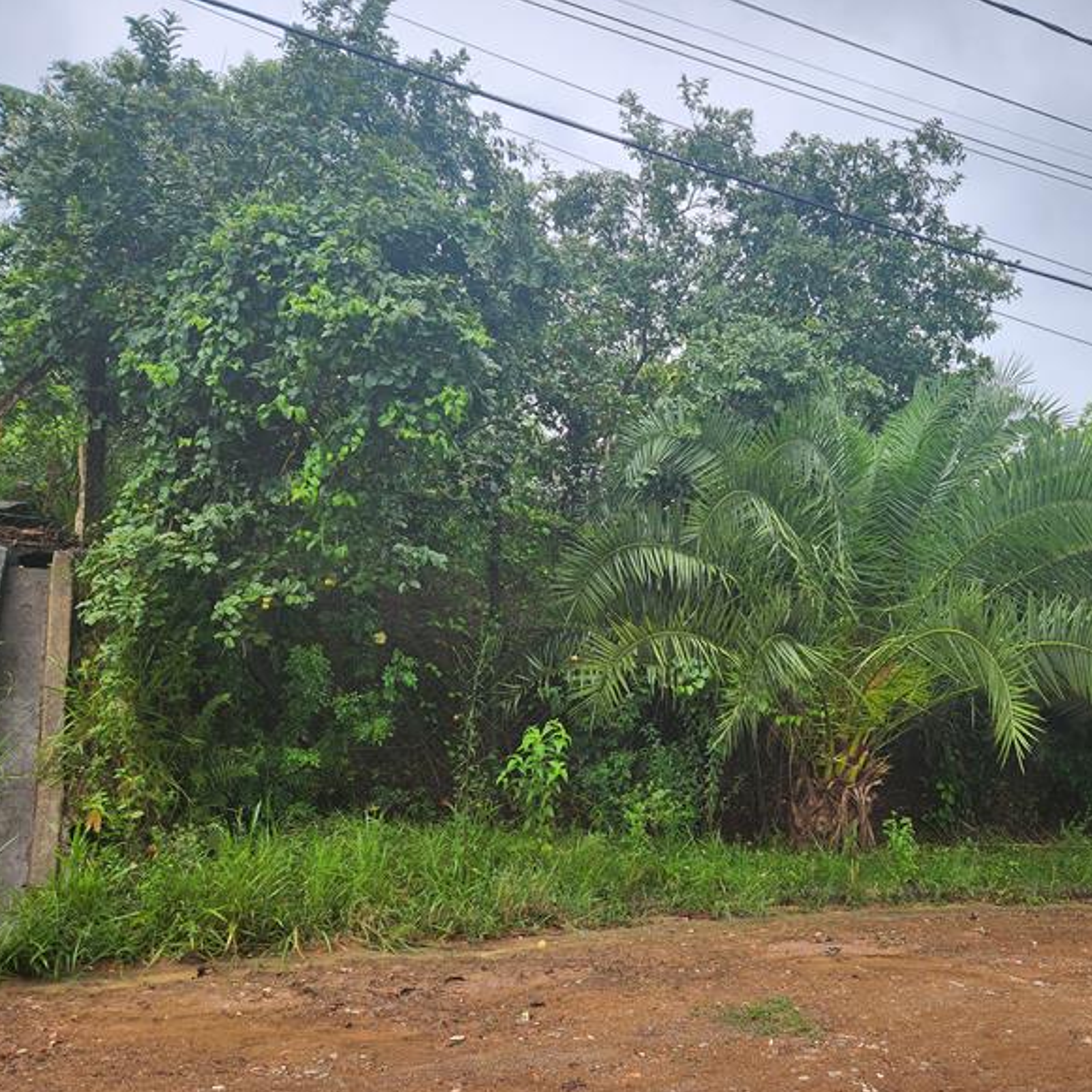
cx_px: 739
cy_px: 558
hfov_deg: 55.9
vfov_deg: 57.3
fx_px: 999
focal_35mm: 28
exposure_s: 1/596
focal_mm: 5.4
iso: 20
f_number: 1.8
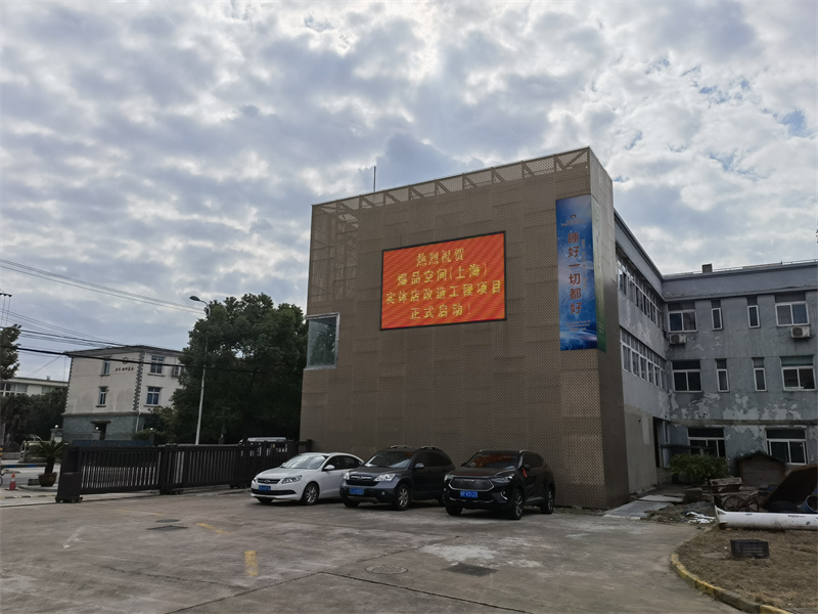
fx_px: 638
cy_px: 307
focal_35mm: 27
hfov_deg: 65.3
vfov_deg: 51.4
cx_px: 409
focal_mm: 6.67
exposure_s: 1/20408
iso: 50
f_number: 1.9
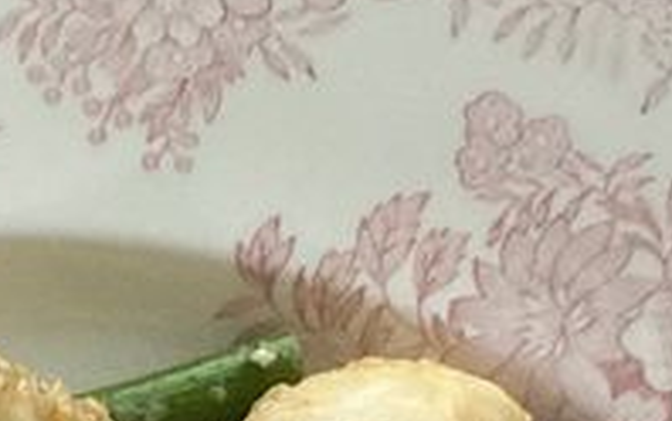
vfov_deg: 7.2
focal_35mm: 167
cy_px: 1158
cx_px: -506
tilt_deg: -77.1
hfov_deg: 11.7
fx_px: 3060
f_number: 1.8
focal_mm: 4.25
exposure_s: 1/38
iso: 640
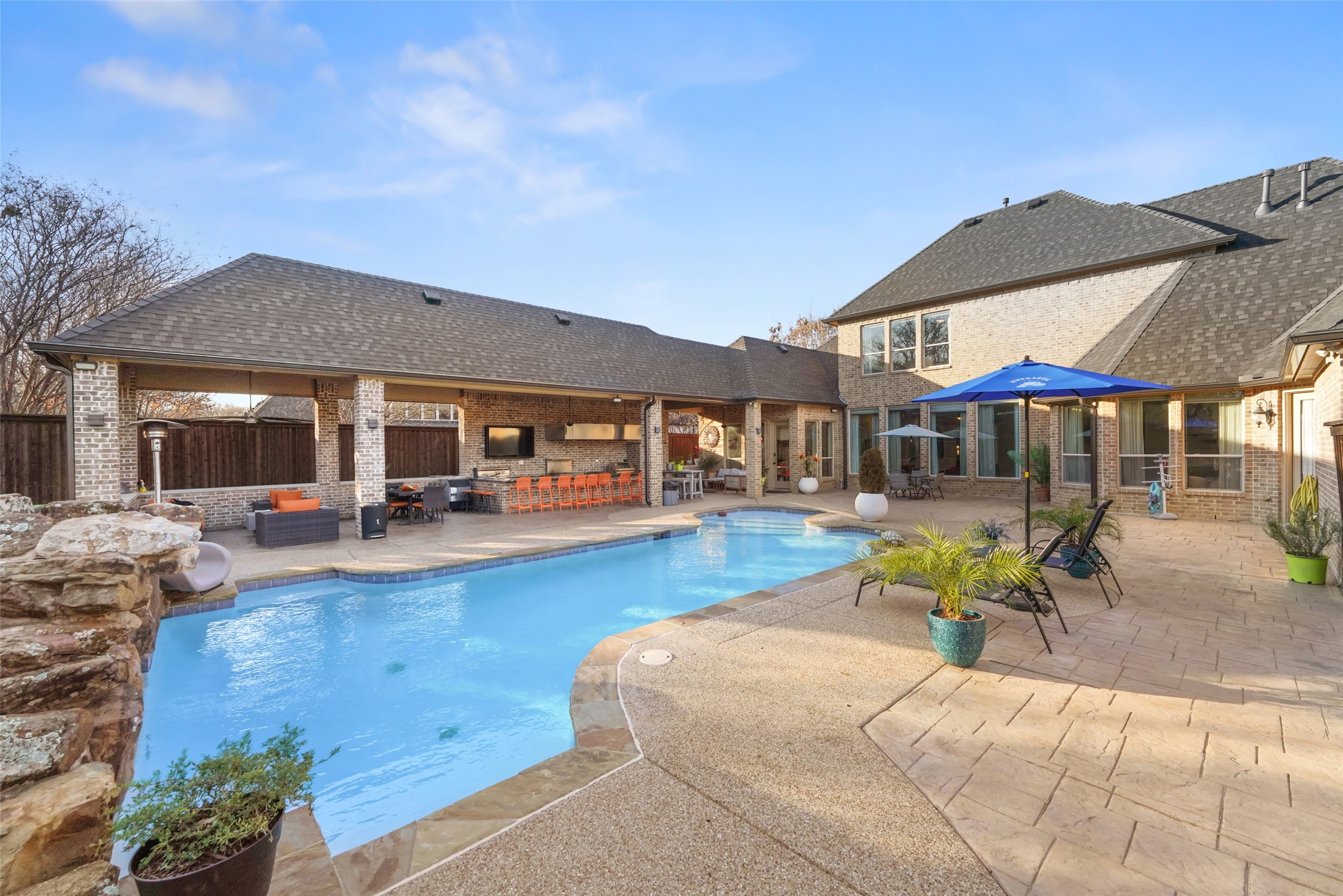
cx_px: 672
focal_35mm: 14
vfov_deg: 81.2
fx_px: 522
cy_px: 448
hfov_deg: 104.2
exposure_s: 1/640
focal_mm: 14
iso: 640
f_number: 9
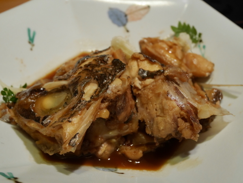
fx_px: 309
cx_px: 122
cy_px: 92
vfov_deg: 32.9
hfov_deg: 42.9
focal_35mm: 44
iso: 1250
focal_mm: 22
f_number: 4.8
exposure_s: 1/60
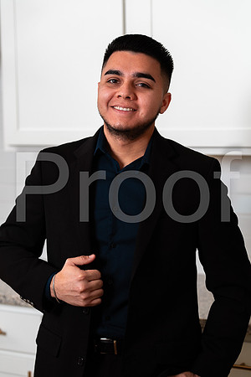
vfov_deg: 23.9
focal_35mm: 85
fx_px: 889
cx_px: 126
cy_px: 188
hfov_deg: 16.1
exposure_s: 1/160
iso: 50
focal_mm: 85
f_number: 3.2
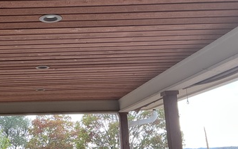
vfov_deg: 22.4
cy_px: 68
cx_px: 37
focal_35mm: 58
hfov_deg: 33.7
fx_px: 376
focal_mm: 3
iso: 20
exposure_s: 1/120
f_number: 1.8
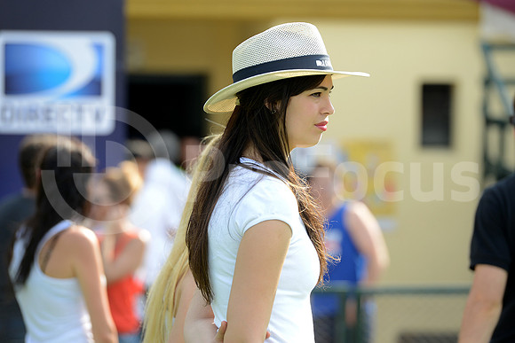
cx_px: 258
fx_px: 2790
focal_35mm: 195
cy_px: 172
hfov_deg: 10.5
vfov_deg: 7.0
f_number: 4.5
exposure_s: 1/320
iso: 250
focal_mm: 195
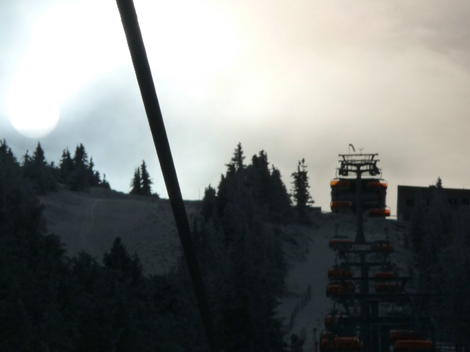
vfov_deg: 3.8
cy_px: 190
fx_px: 5282
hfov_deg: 5.1
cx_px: 245
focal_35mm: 389
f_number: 11
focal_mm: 47
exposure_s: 1/2000
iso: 160
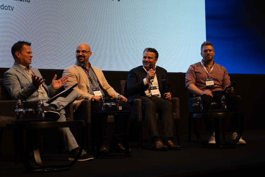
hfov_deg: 23.1
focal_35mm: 88
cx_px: 132
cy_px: 88
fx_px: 649
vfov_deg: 15.5
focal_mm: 88.1
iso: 125
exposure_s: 1/100
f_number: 2.8
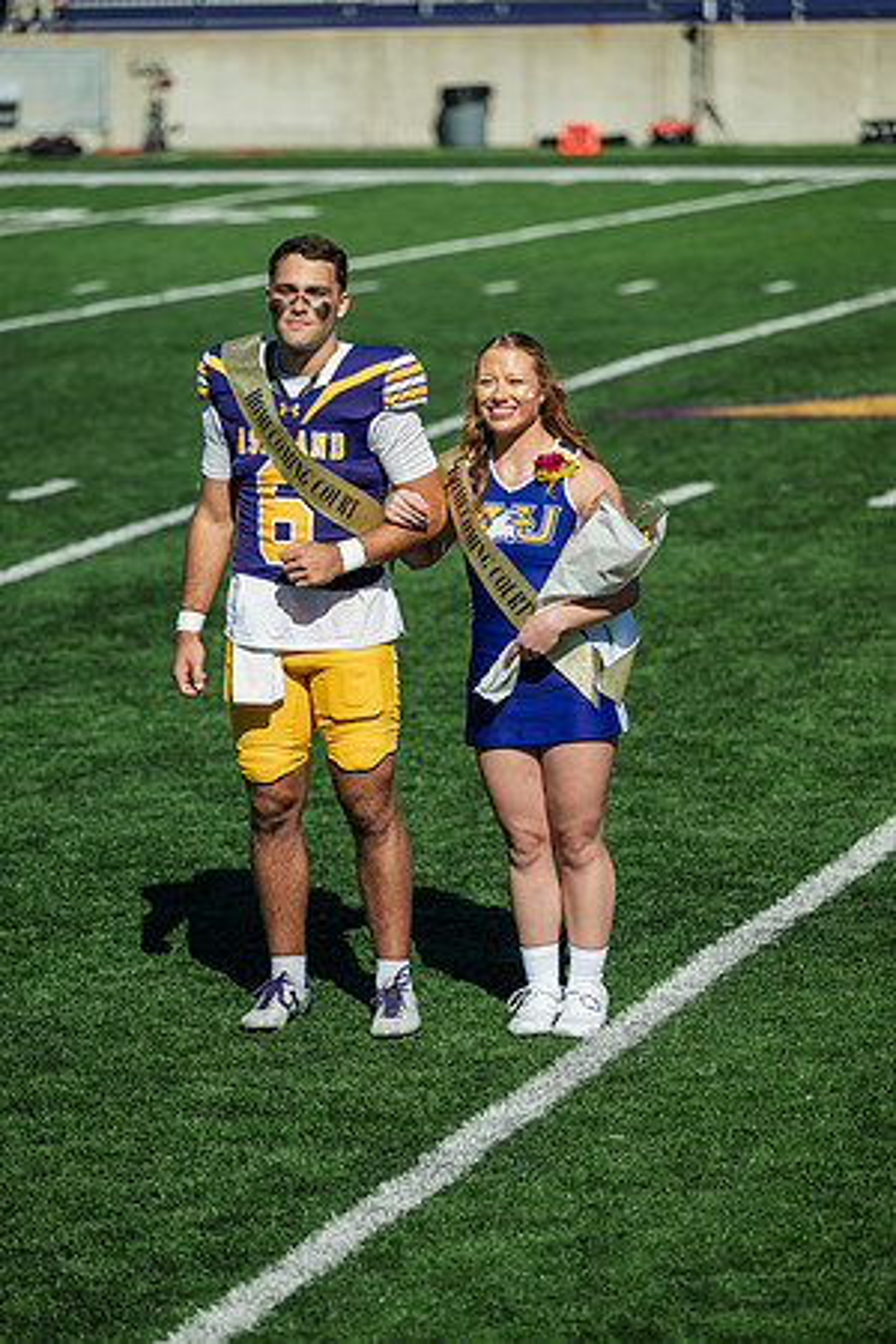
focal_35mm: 160
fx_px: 5973
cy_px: 672
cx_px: 448
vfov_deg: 12.8
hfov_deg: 8.6
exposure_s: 1/1600
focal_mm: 160
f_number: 3.5
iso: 100
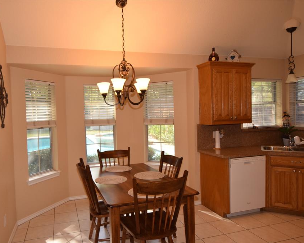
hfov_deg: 66.5
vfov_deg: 55.7
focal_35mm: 26
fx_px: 230
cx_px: 129
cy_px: 122
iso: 800
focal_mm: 15
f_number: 5.6
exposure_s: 1/125
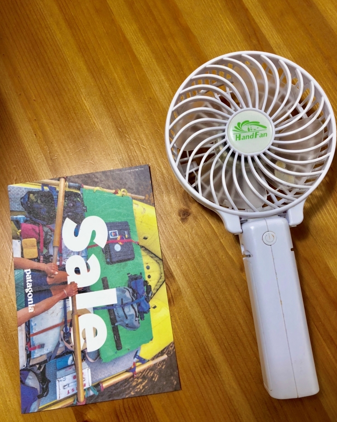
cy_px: 205
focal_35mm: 30
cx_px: 170
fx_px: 374
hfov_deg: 48.5
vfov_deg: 58.8
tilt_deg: -76.8
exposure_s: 1/20
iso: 32
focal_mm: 4
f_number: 1.8
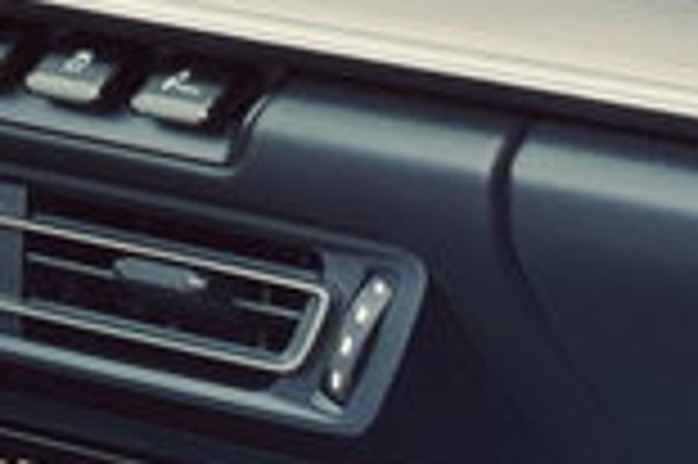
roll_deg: -0.2
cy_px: -14
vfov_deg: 5.5
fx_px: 4784
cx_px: -414
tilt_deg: -14.2
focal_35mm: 247
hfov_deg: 8.1
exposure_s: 1/368
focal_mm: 6.76
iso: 64
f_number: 1.78
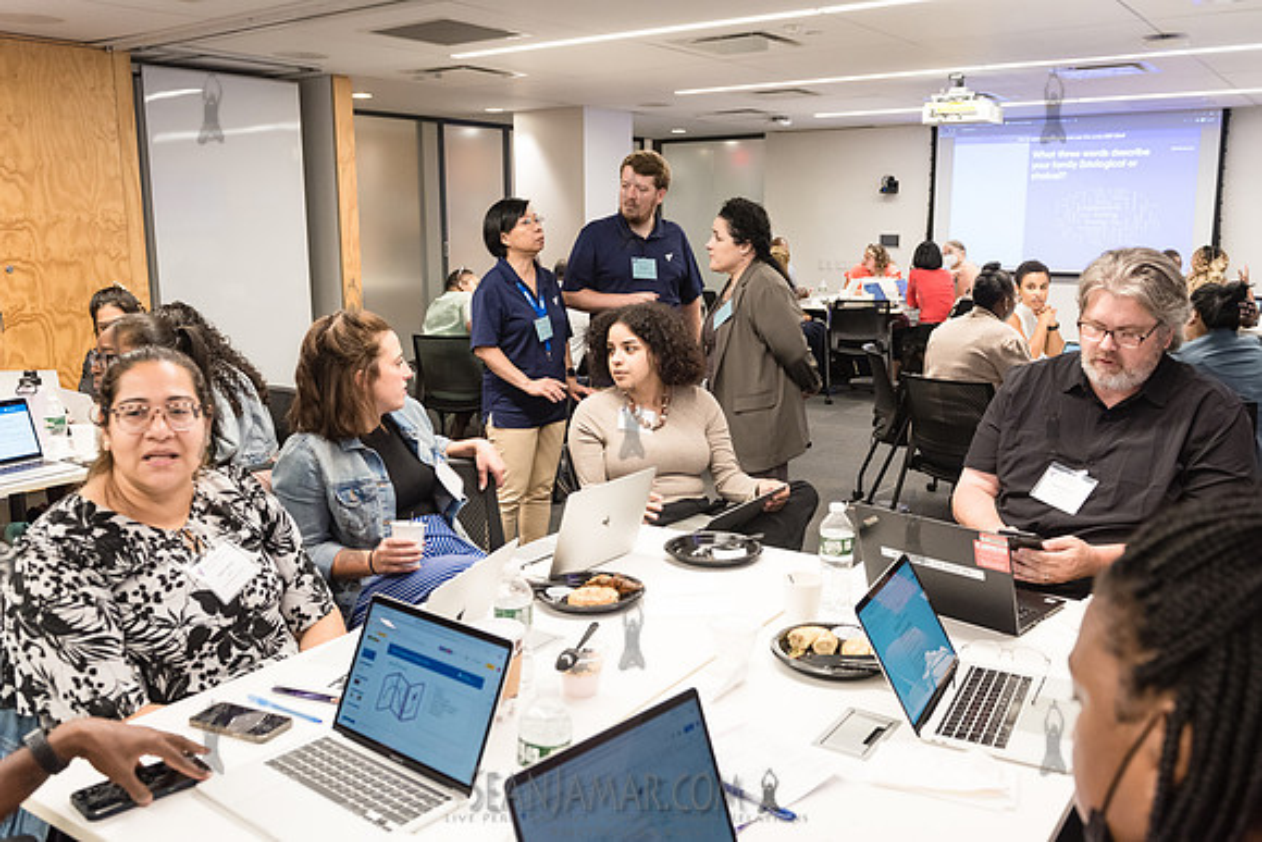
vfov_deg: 41.1
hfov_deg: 58.6
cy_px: 421
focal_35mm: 32
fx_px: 1124
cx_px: 631
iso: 2500
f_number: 4.5
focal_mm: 31
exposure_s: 1/200
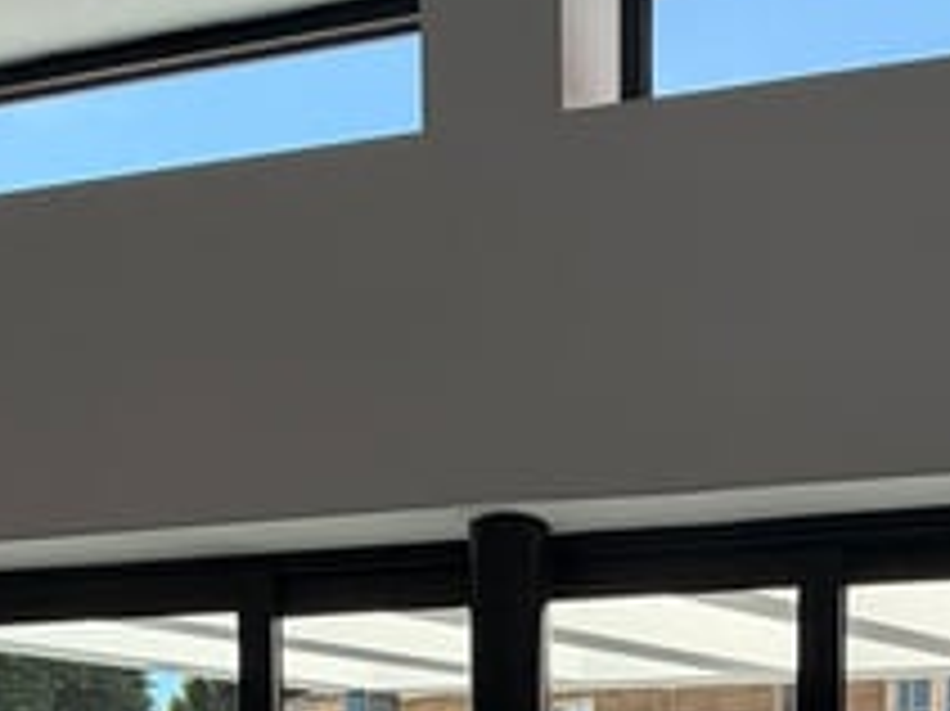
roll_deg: +0.2
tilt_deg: -3.7
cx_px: 662
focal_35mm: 51
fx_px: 1399
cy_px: 1008
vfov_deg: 23.8
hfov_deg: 37.0
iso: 40
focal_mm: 2.22
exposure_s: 1/502
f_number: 2.2
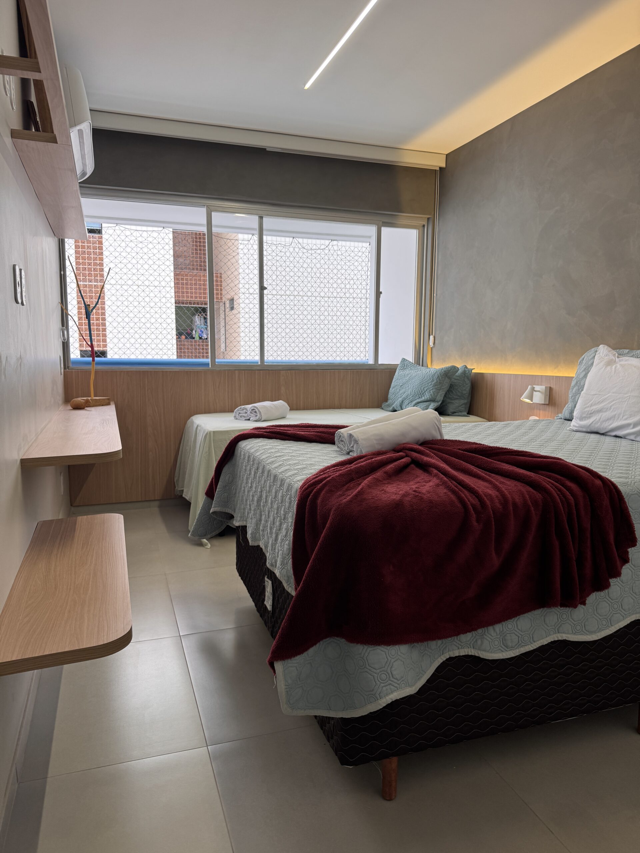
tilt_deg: -6.3
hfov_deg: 56.8
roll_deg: -0.7
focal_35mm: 24
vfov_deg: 71.6
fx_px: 592
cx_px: 320
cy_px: 426
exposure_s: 1/120
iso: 100
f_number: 1.78
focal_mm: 6.76
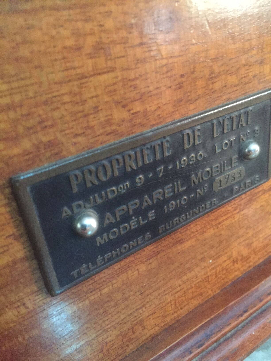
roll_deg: +5.9
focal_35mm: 29
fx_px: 303
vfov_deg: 61.7
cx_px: 136
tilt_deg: -26.2
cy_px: 180
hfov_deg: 48.2
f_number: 2.2
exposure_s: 1/17
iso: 400
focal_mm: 4.15
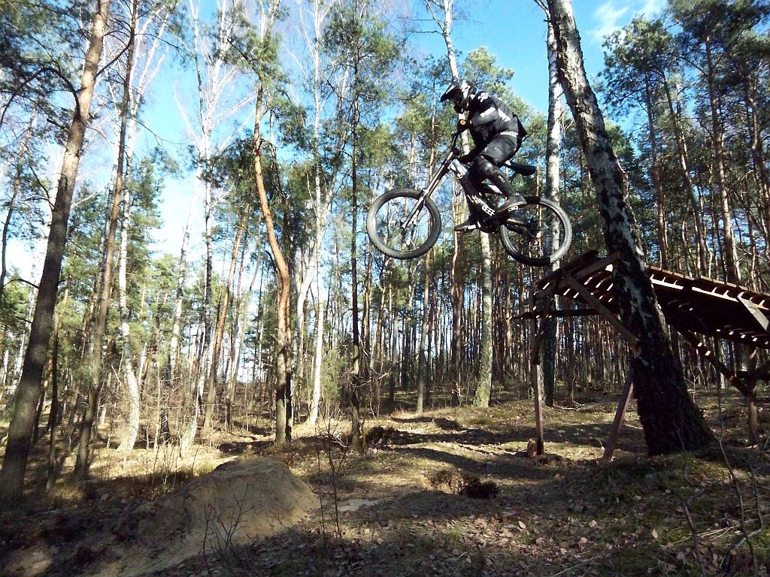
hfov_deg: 73.9
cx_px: 385
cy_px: 288
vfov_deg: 58.9
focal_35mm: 23
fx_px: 512
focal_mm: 3.8
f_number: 5.6
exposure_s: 1/400
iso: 400
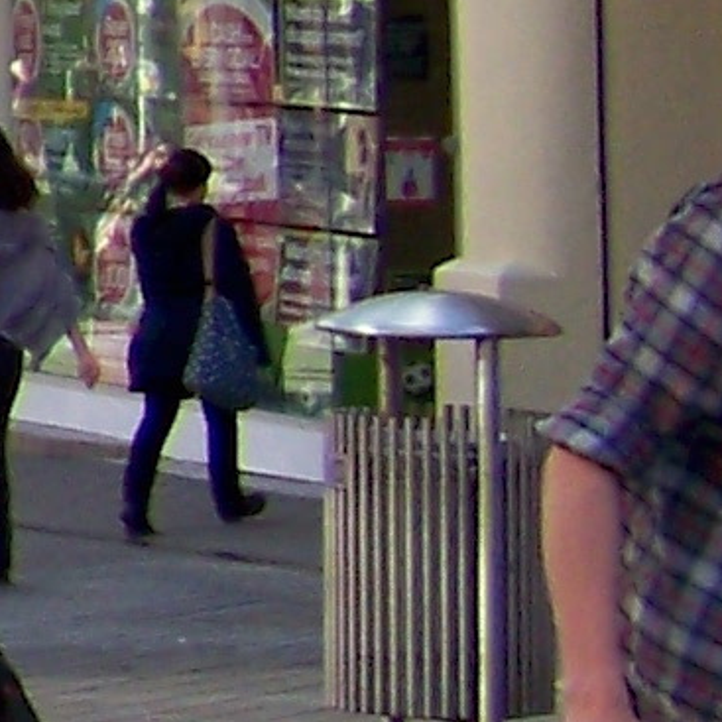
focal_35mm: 290
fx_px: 6843
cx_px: -2709
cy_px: -395
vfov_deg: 6.0
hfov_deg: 5.0
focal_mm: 5.85
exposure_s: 1/320
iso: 64
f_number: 2.8
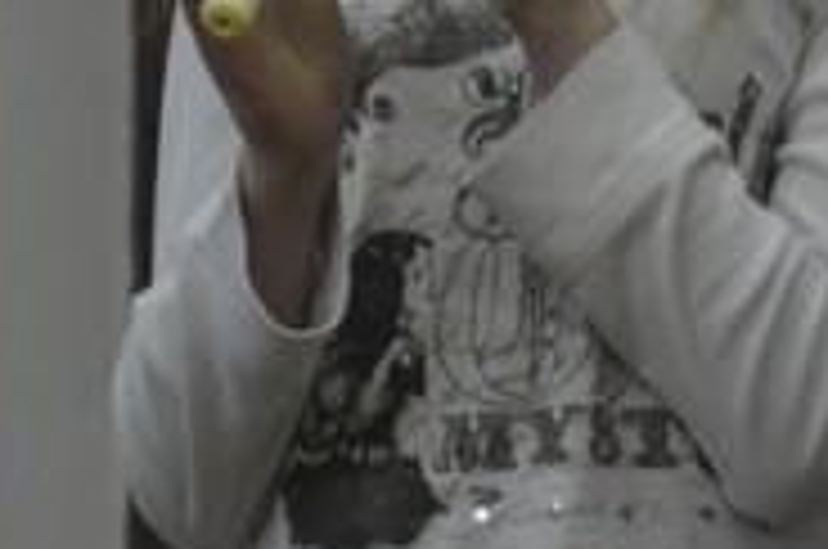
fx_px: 15708
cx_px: 626
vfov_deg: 2.0
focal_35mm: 684
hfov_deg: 3.0
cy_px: -27
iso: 2500
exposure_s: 1/60
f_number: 5.6
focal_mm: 105
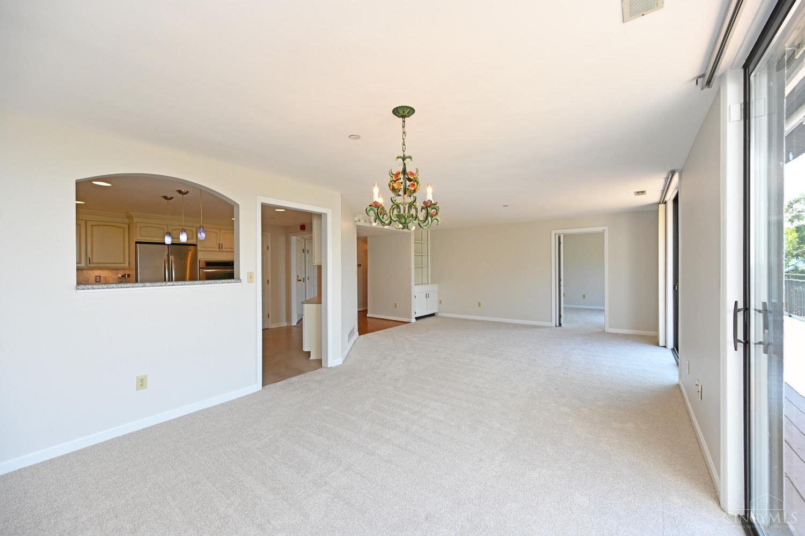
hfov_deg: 104.3
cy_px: 268
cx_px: 402
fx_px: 313
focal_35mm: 14
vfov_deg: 81.2
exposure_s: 1/125
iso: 200
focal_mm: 14
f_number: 5.6
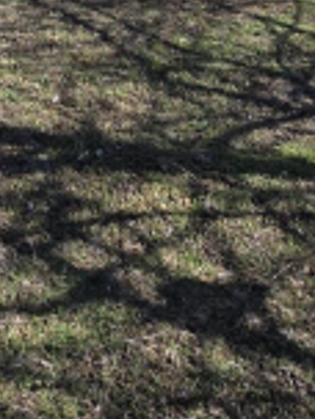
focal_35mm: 57
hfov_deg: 24.6
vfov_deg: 25.6
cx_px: 6
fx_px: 692
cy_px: -205
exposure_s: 1/1314
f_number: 2.2
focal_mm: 2.2
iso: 50
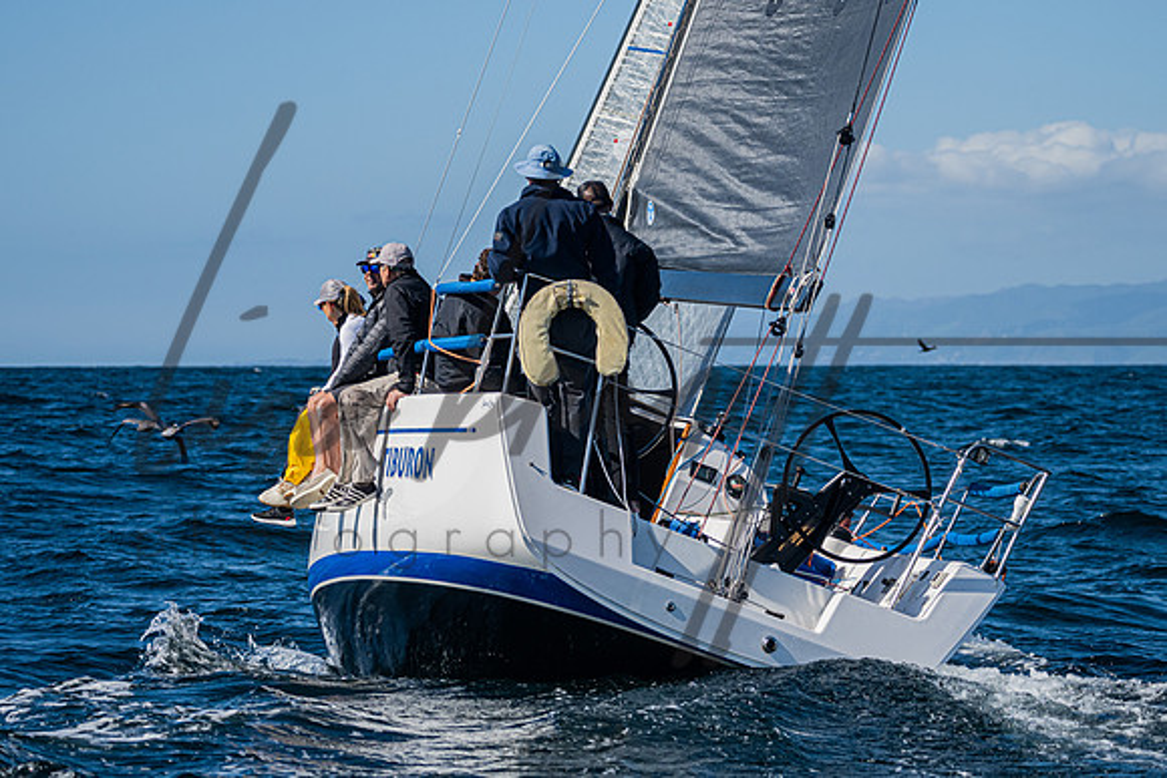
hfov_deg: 12.9
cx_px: 620
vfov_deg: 8.6
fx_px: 5161
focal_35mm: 159
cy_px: 346
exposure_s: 1/5000
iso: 400
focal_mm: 120
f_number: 4.5
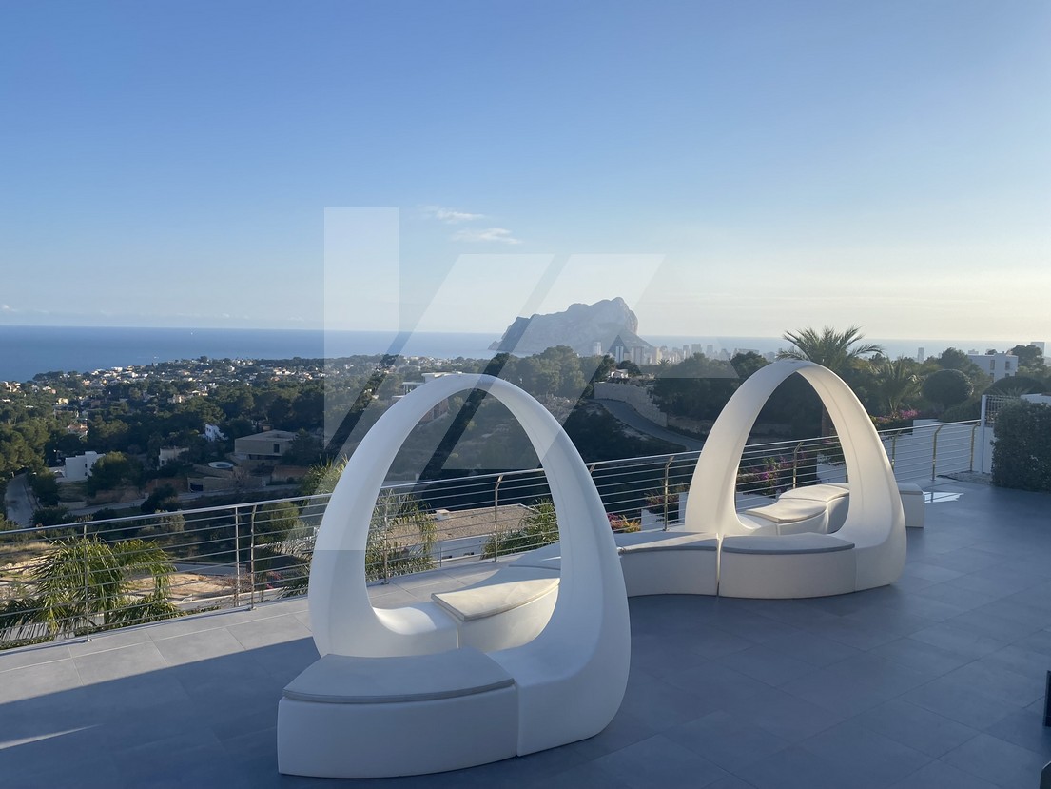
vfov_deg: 53.1
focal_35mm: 26
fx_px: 789
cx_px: 526
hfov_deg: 67.3
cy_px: 394
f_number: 1.8
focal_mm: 4.25
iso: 32
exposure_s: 1/3610
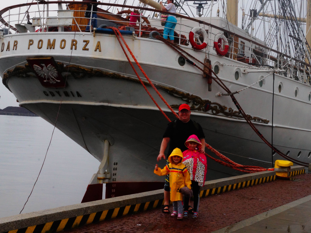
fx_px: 539
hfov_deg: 32.2
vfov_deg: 24.4
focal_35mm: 60
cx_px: 161
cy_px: 112
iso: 640
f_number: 25
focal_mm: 30
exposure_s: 1/30
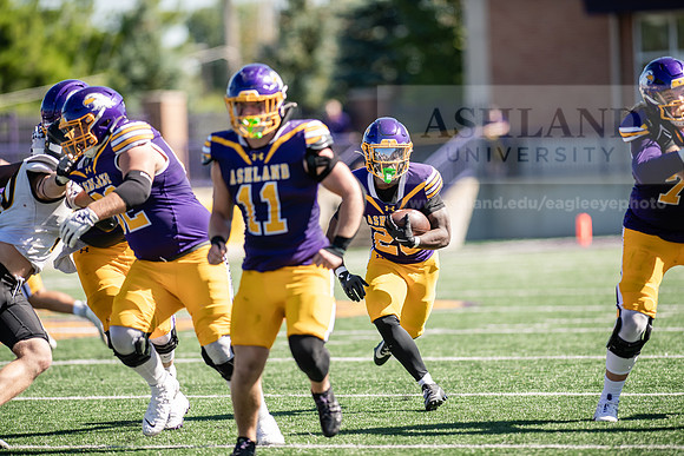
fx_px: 5701
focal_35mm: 300
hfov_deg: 6.9
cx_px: 342
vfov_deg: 4.6
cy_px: 228
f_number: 3.2
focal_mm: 300
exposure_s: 1/1000
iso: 200
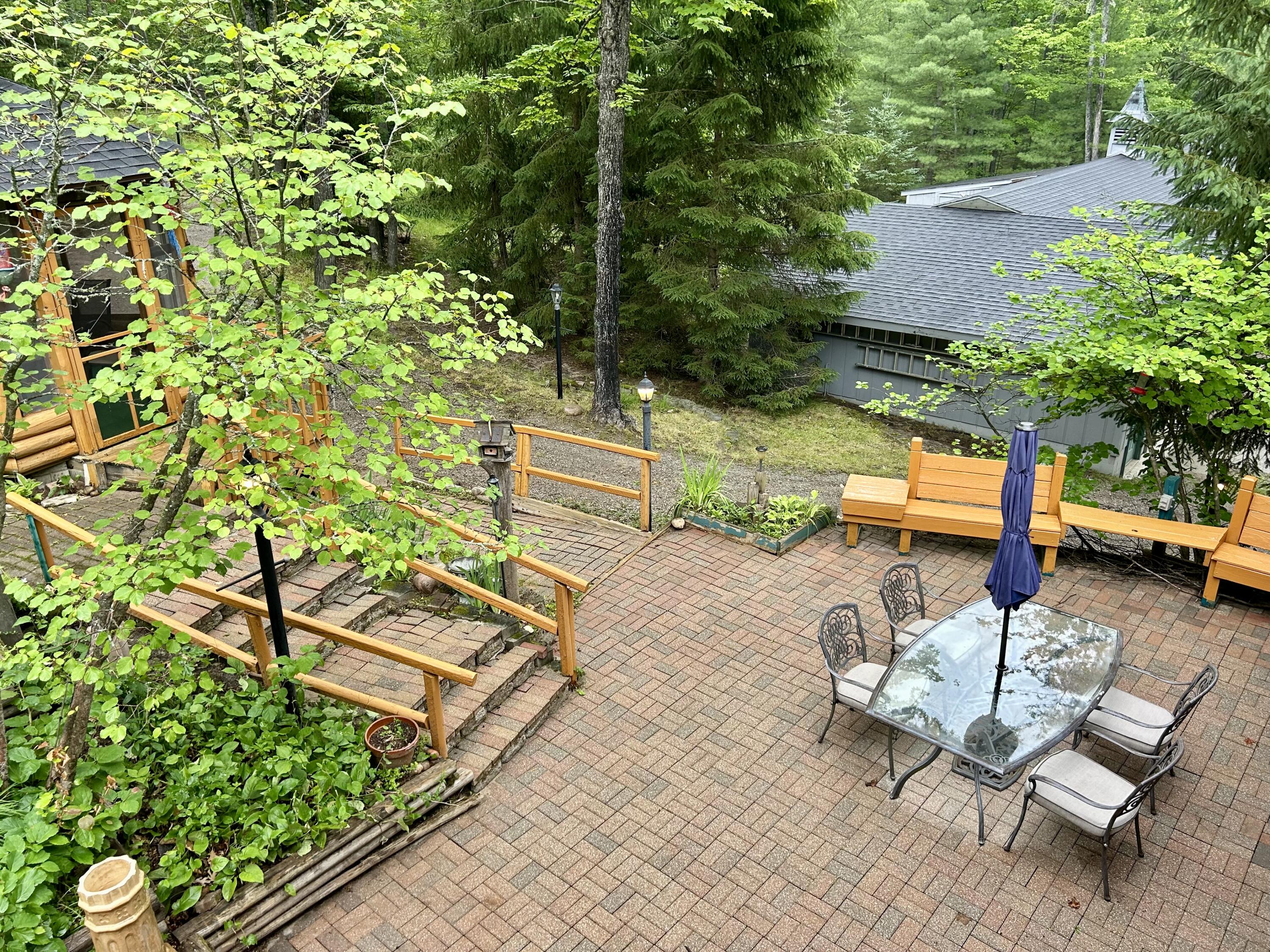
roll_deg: +1.7
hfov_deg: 67.3
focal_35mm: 26
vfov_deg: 53.1
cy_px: 476
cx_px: 635
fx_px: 954
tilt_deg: -23.5
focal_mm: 5.7
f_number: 1.5
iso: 80
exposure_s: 1/121
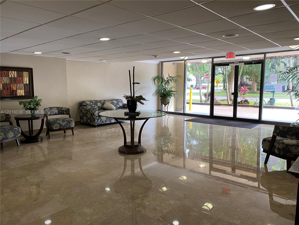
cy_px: 112
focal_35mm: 26
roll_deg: +0.1
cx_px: 150
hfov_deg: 67.3
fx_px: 225
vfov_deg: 53.1
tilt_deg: -7.2
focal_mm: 4.25
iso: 80
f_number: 1.8
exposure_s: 1/60
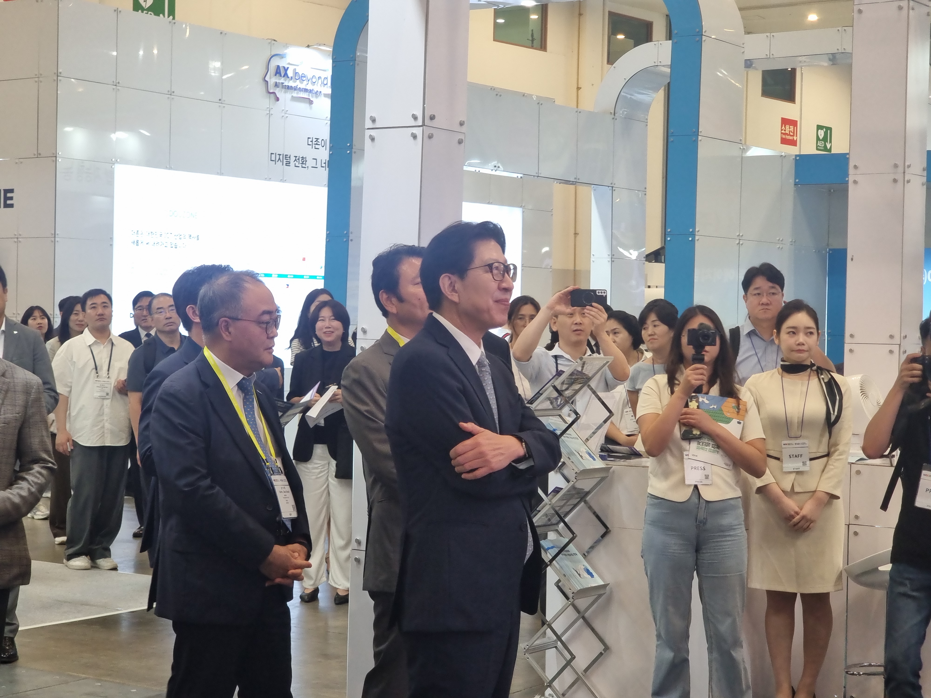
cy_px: 349
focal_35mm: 72
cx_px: 466
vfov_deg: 20.4
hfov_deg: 27.0
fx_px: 1936
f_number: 2.4
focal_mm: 9
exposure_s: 1/60
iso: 125
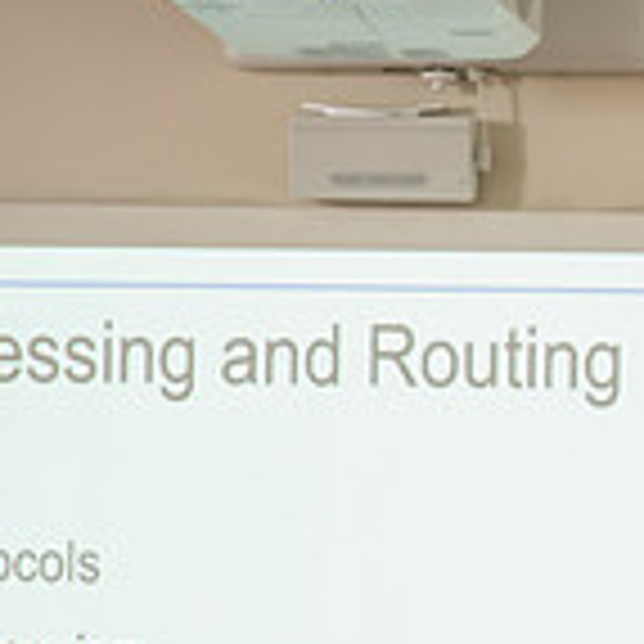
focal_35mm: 431
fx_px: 9072
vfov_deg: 4.1
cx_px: 1004
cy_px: 853
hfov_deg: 4.0
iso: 1000
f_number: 3.2
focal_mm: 125
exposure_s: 1/200
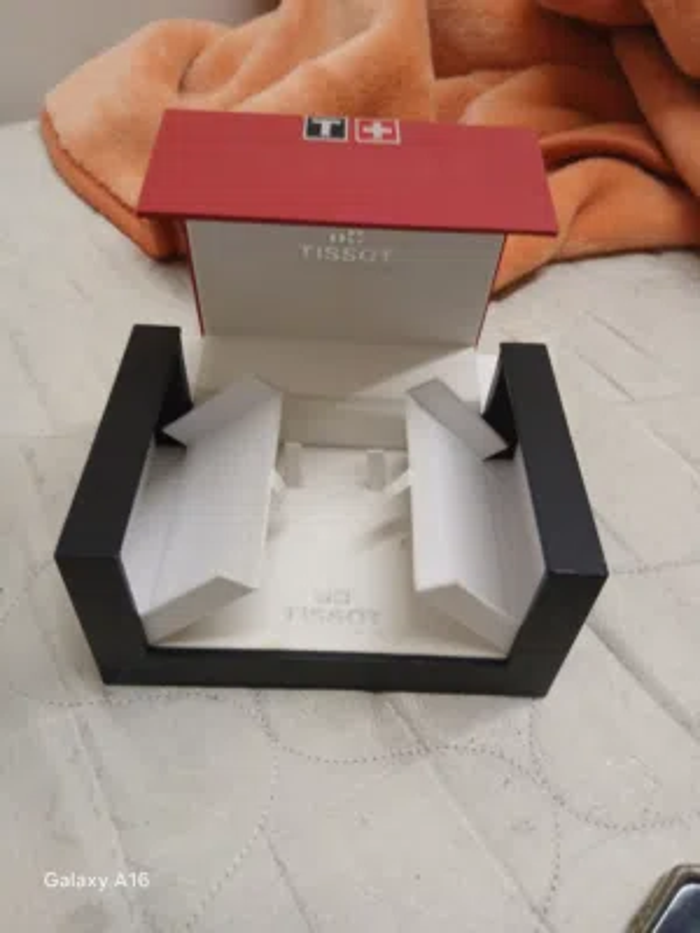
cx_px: 350
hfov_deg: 53.1
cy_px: 466
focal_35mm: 26
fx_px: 701
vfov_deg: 67.3
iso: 400
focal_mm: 3.98
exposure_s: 1/25
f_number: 1.8
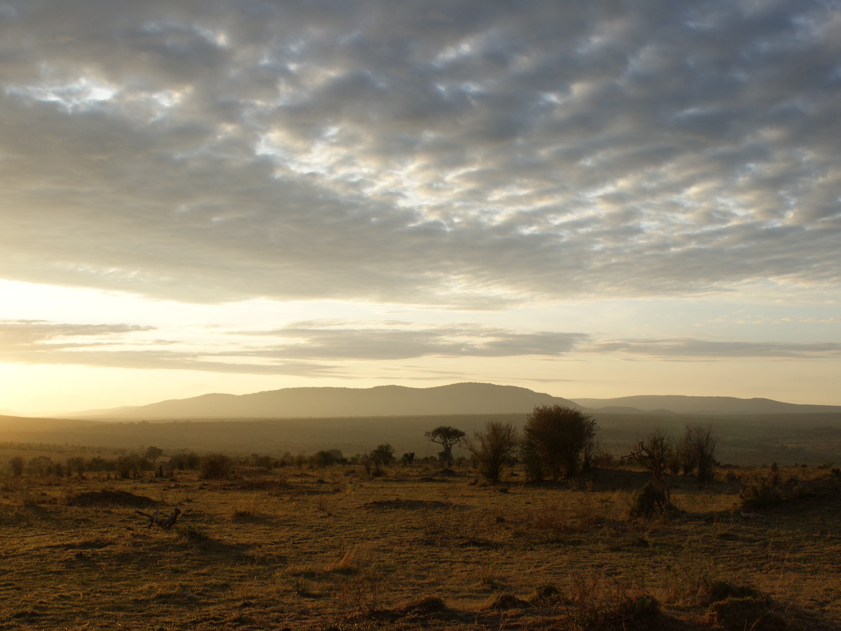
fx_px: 1118
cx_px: 439
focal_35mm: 46
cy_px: 312
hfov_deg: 41.2
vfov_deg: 31.5
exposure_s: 1/100
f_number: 8
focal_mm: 28
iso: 100
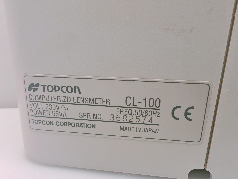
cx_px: 119
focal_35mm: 27
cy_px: 90
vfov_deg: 51.4
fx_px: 186
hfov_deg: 65.3
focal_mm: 1.82
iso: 125
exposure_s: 1/50
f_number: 2
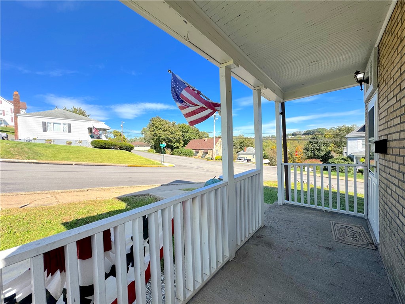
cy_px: 152
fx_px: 164
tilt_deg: -2.0
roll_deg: +2.0
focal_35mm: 14
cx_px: 202
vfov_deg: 85.7
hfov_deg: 102.1
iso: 50
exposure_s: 1/1449
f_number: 2.2
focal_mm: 2.22
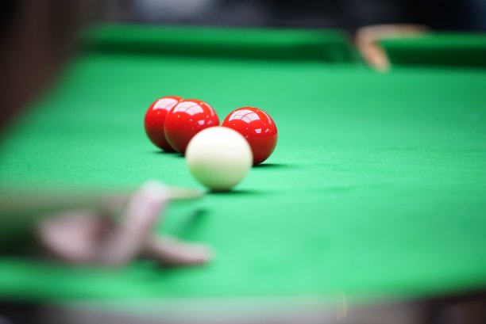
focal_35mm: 210
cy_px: 162
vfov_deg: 6.6
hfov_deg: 9.8
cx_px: 243
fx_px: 2837
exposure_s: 1/125
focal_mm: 210
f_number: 4
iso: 2000
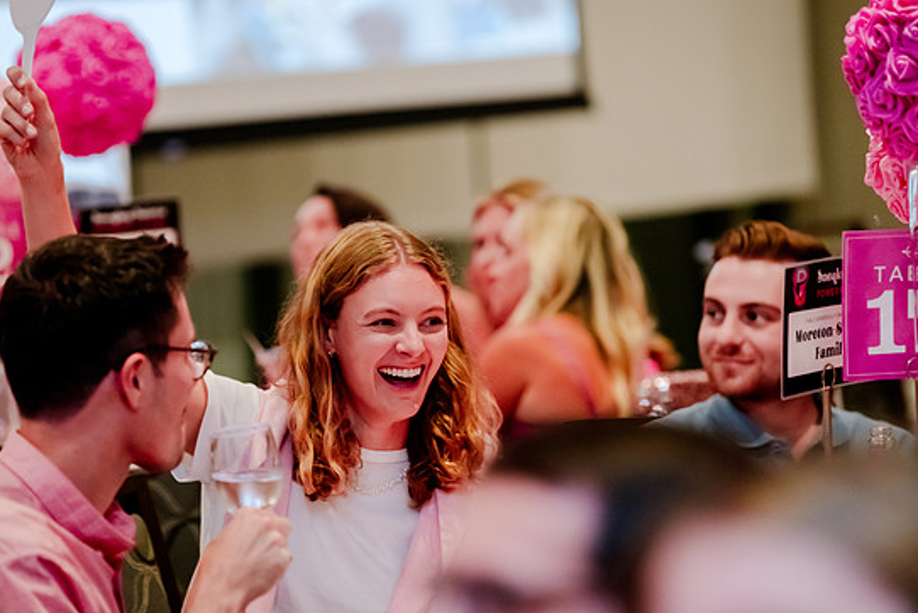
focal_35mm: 192
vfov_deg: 7.2
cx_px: 380
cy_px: 328
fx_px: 4898
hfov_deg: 10.7
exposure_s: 1/250
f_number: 2.8
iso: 4000
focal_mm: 160
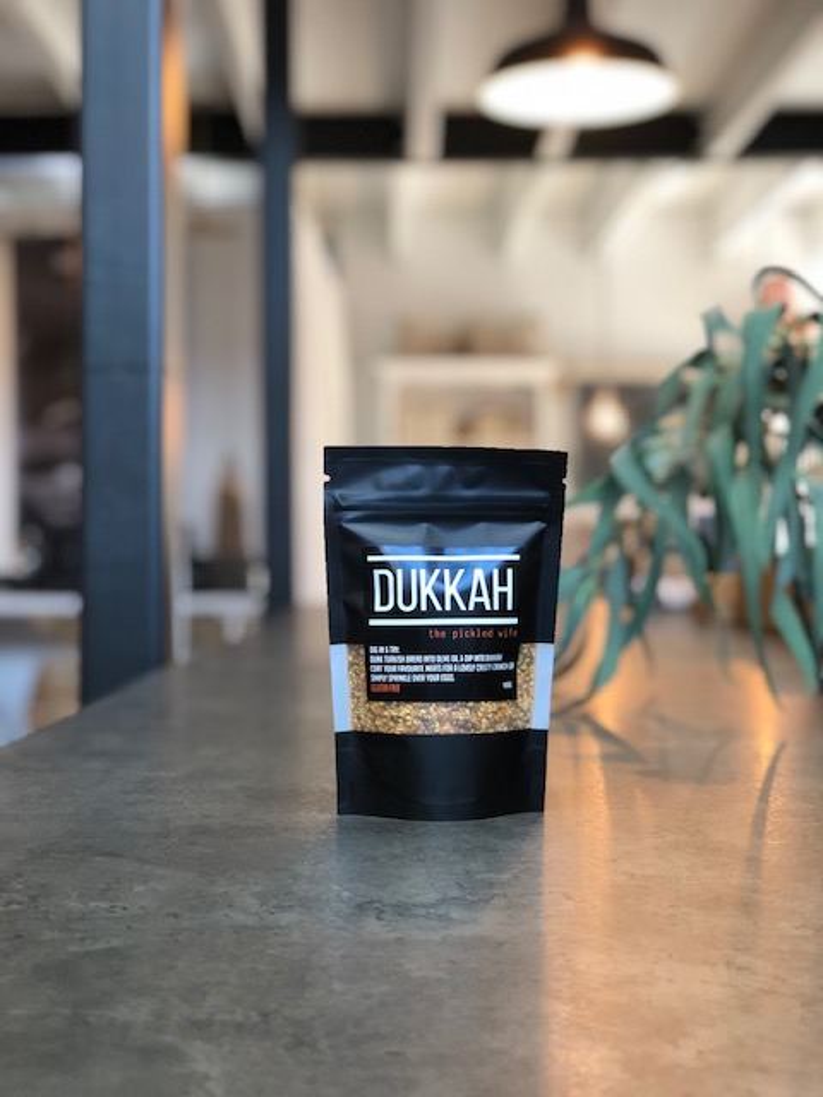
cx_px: 412
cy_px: 548
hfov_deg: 28.0
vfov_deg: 36.8
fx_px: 1648
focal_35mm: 52
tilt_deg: +0.7
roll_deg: +0.0
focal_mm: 6
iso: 80
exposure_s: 1/50
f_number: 2.4
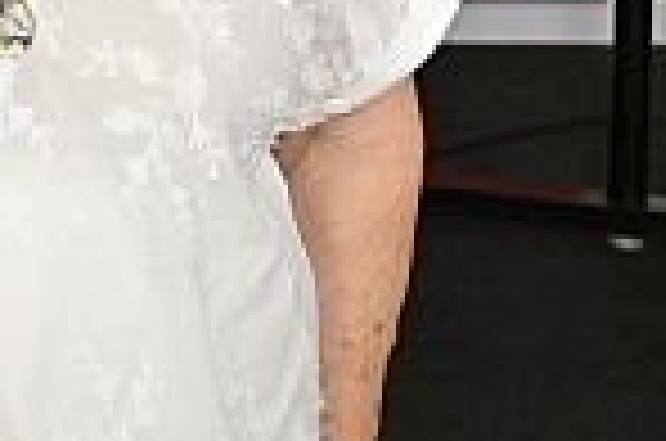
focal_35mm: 147
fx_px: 2714
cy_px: -421
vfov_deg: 8.8
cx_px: -770
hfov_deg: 12.0
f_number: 4.5
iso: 640
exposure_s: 1/250
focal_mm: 31
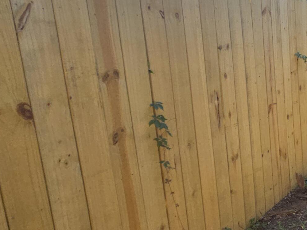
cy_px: 109
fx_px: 346
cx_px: 384
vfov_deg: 36.8
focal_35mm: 39
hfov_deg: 35.5
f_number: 2.2
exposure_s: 1/585
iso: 50
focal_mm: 2.2
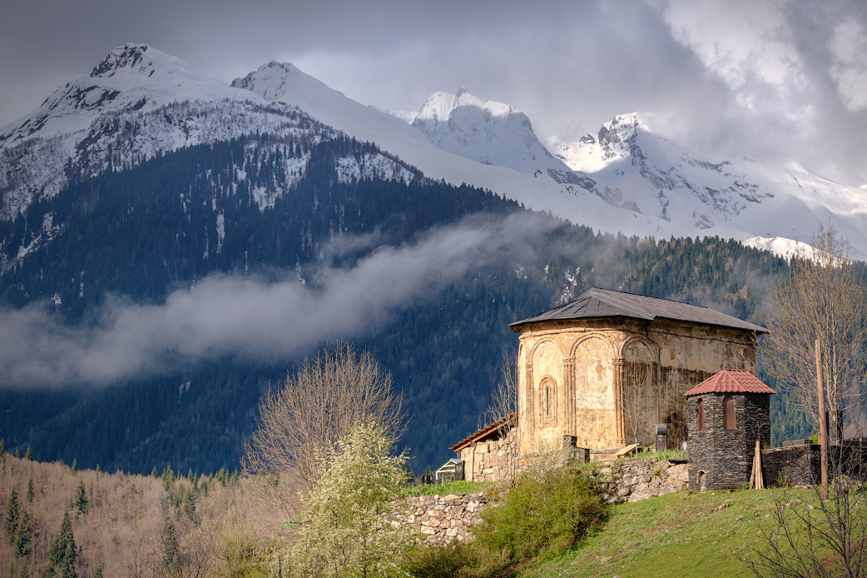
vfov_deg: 10.3
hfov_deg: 15.4
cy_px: 269
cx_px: 508
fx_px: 3202
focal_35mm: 133
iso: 500
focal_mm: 66
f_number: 11
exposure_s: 1/400
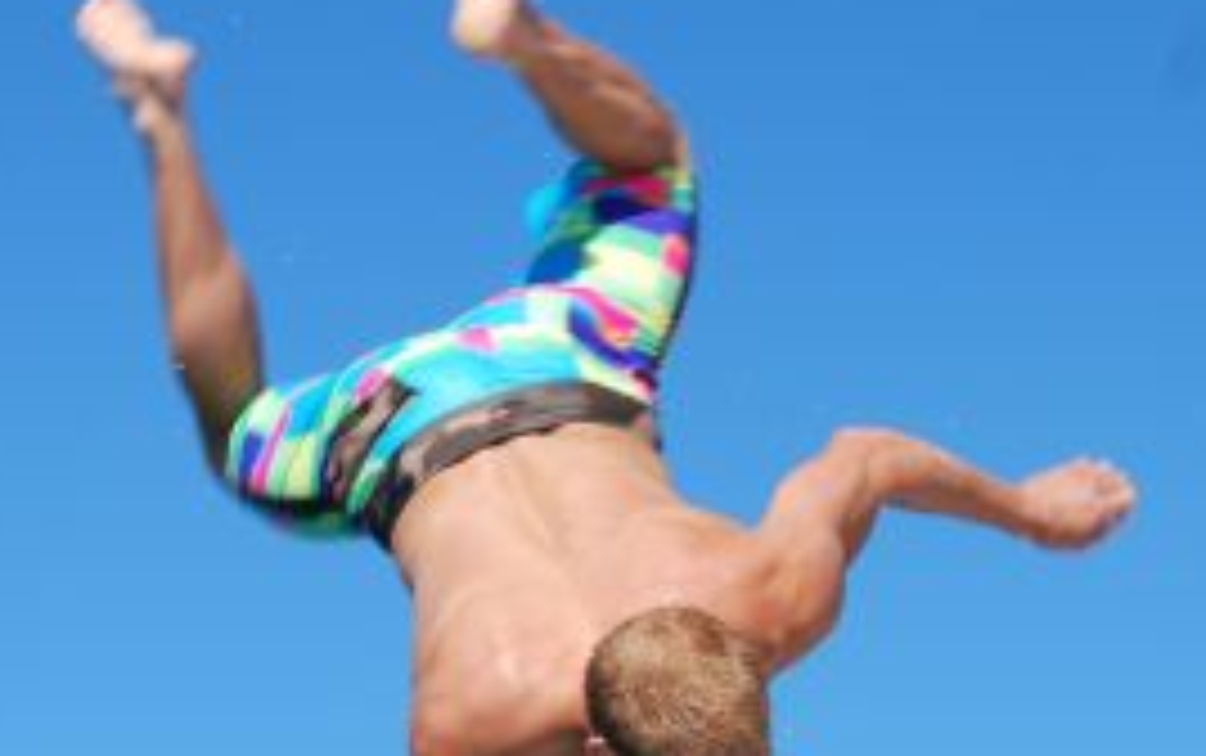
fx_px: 4803
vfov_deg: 9.0
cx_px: 256
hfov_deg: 14.2
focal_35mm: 146
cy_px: 684
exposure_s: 1/250
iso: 100
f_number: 8
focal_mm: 40
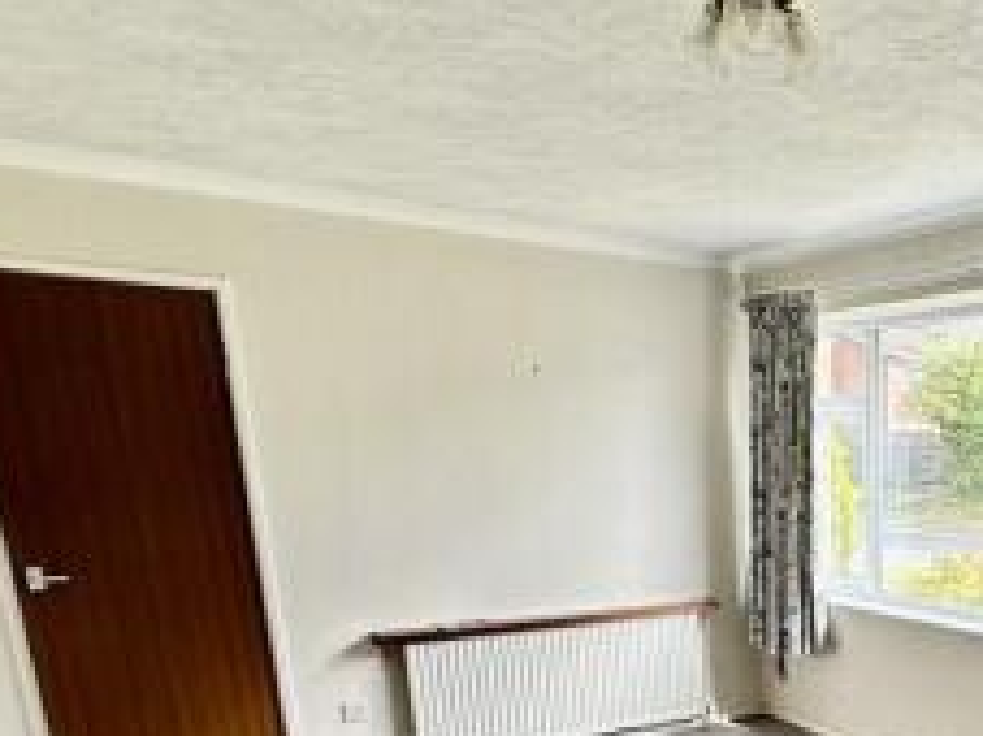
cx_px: 938
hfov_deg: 45.1
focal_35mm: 36
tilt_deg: -16.0
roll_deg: -0.8
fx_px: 1022
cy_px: 734
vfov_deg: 35.8
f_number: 2.2
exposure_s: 1/99
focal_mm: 2.22
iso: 40
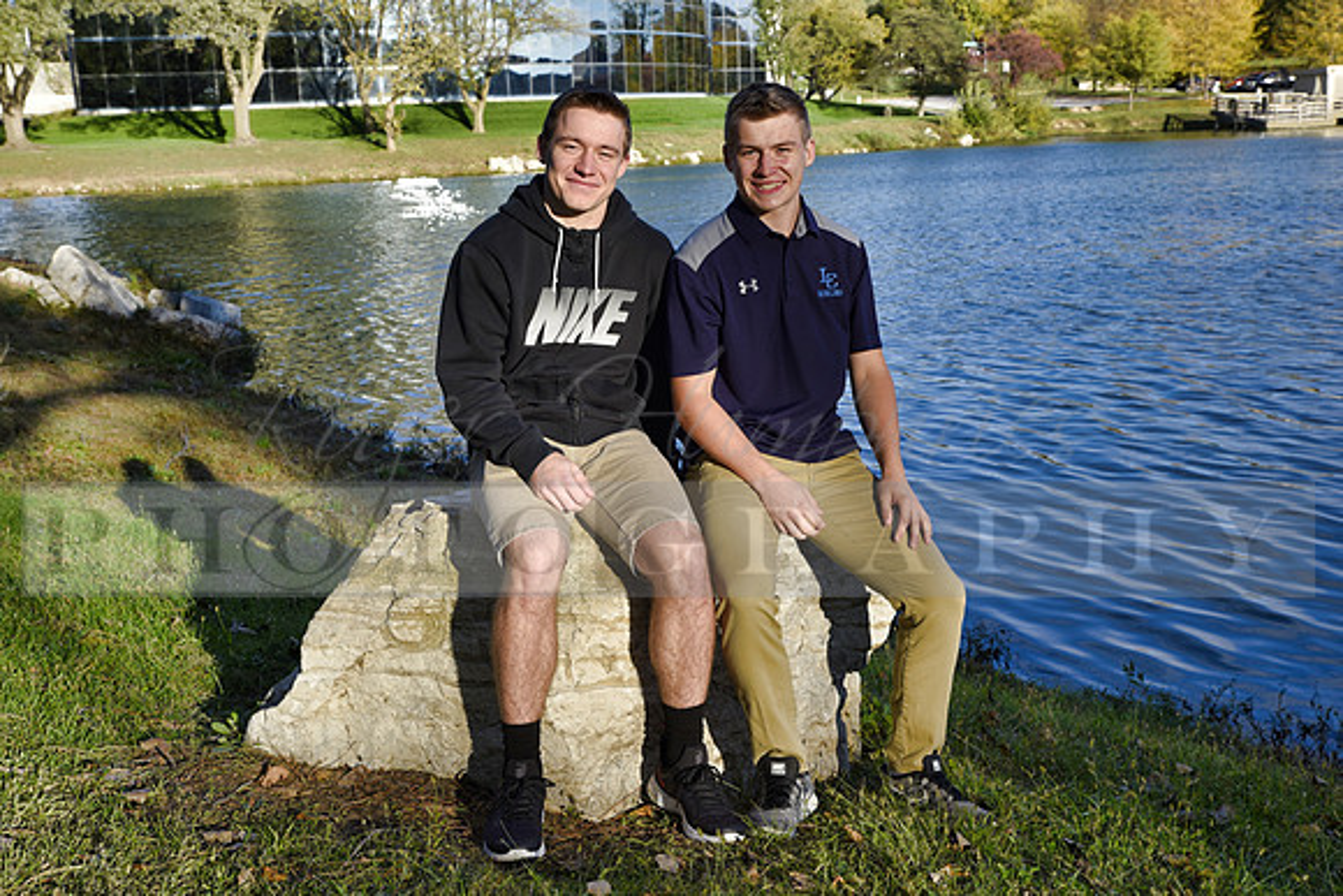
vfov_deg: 29.3
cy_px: 448
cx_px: 672
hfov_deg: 42.7
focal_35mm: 46
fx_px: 1716
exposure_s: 1/250
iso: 200
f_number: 8
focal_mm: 46
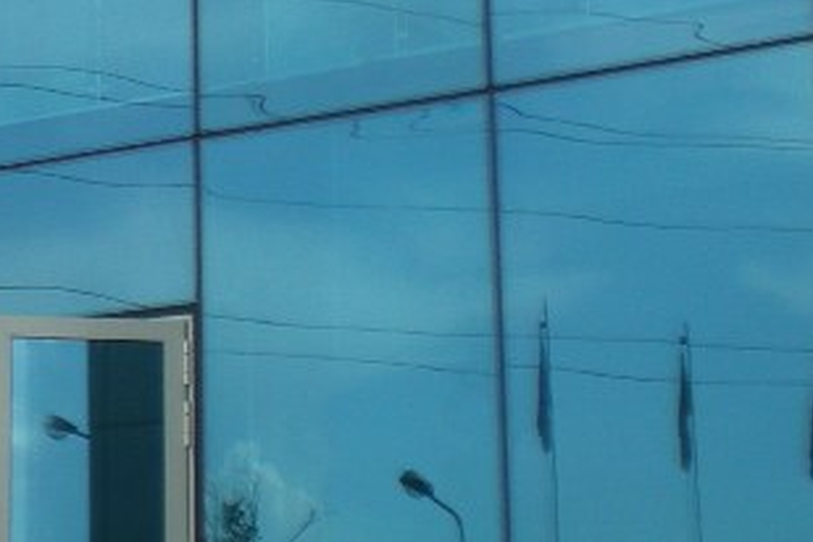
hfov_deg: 14.6
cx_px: -409
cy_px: -5
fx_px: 2958
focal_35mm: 131
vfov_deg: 10.4
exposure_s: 1/254
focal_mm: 6.3
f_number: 4.6
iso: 50
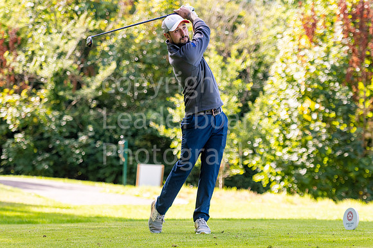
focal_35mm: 153
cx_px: 186
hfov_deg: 13.4
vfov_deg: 9.0
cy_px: 124
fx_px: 1584
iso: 200
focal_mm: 102
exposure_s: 1/1000
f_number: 2.8
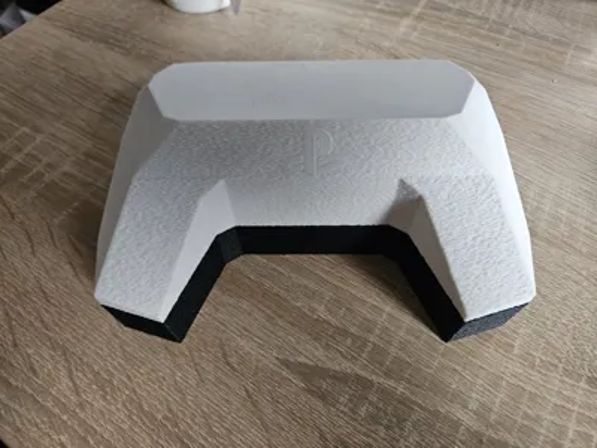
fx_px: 397
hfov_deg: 73.9
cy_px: 224
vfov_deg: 58.9
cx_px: 298
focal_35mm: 23
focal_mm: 5.4
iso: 640
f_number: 1.8
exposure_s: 1/33.3
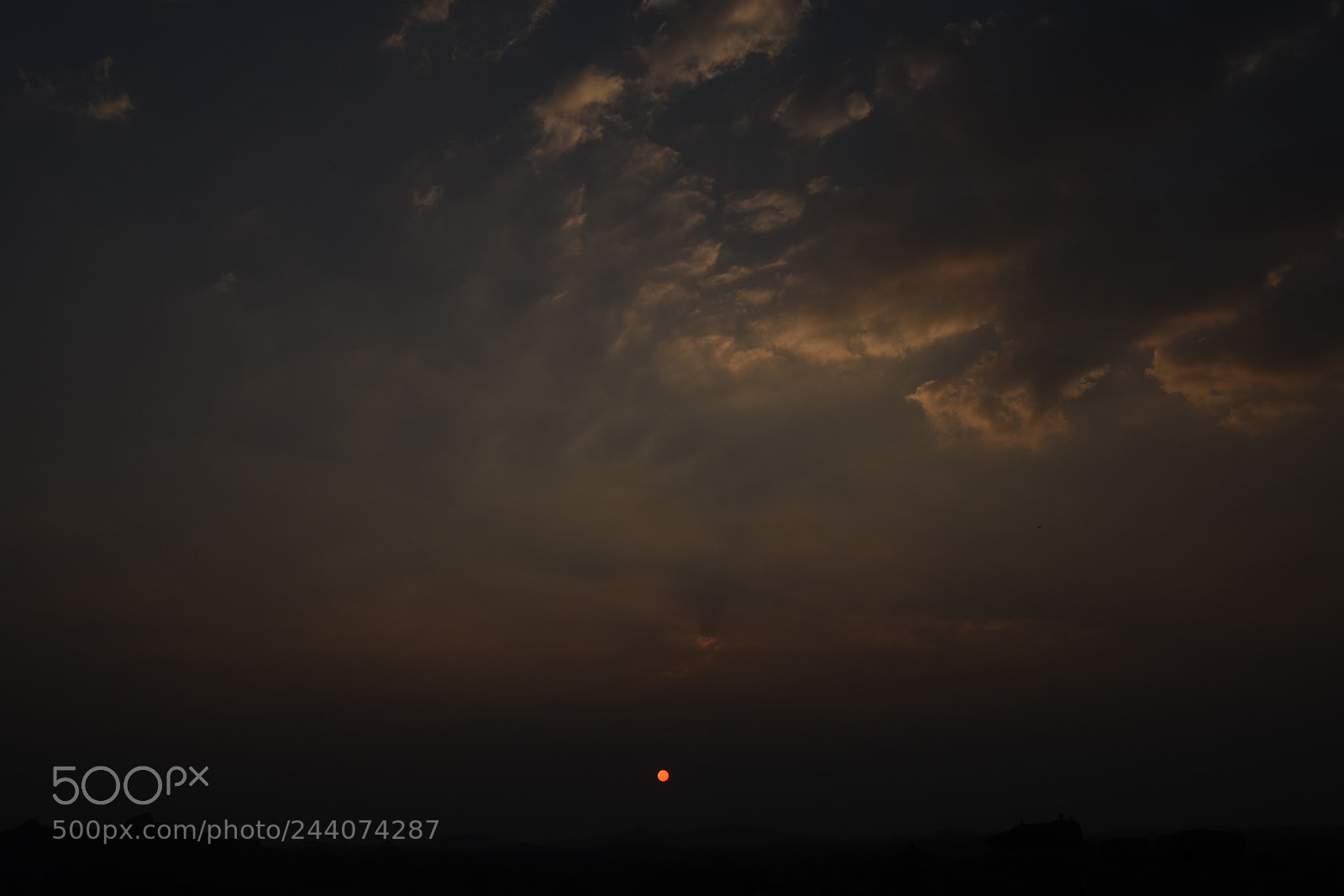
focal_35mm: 30
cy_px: 448
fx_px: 1120
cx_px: 672
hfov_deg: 61.9
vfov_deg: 43.6
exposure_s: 1/400
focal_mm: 20
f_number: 10
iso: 100
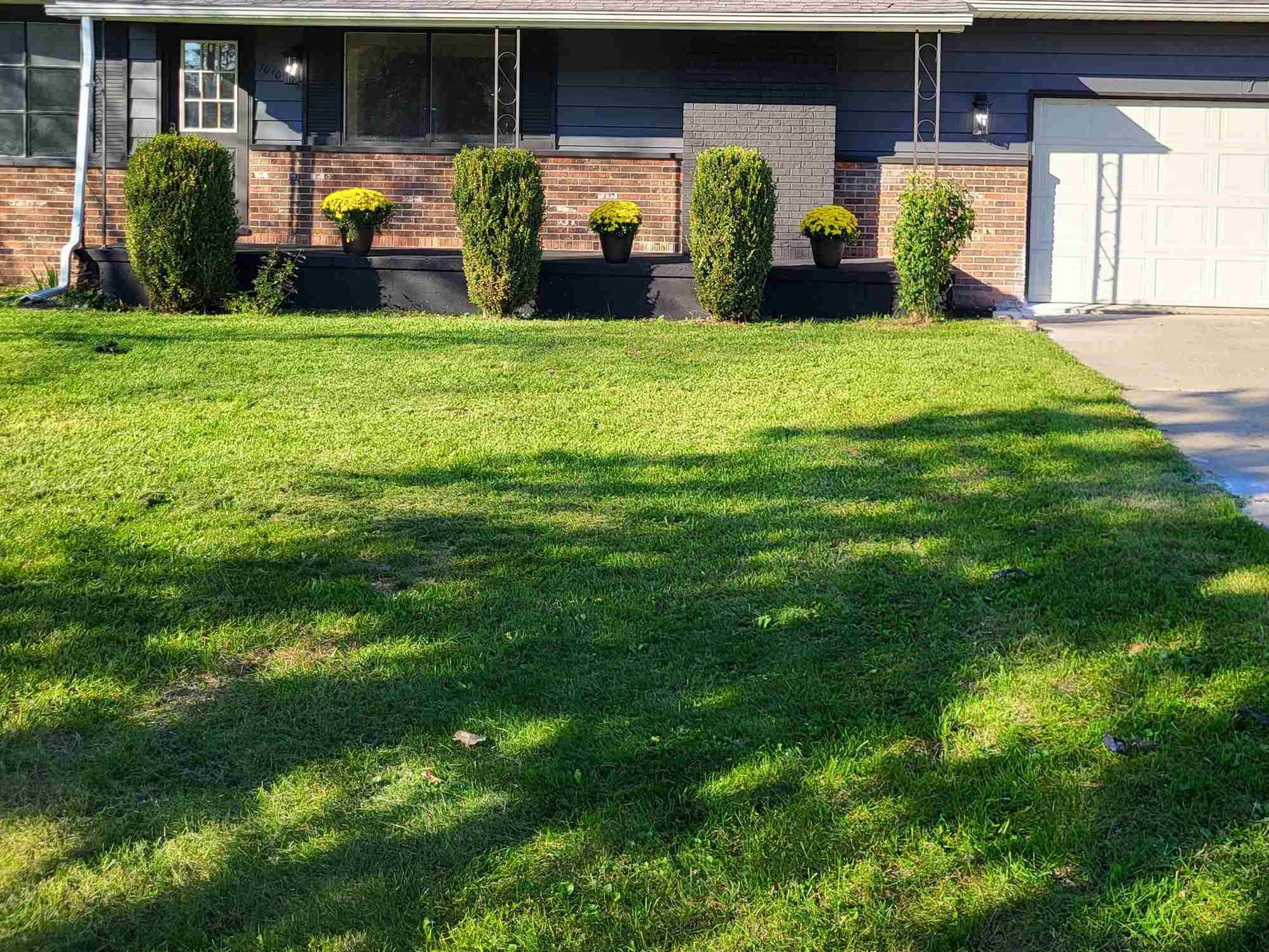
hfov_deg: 46.6
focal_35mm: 40
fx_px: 1466
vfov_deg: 35.2
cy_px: 235
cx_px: 736
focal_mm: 5.4
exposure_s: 1/880
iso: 40
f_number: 1.8
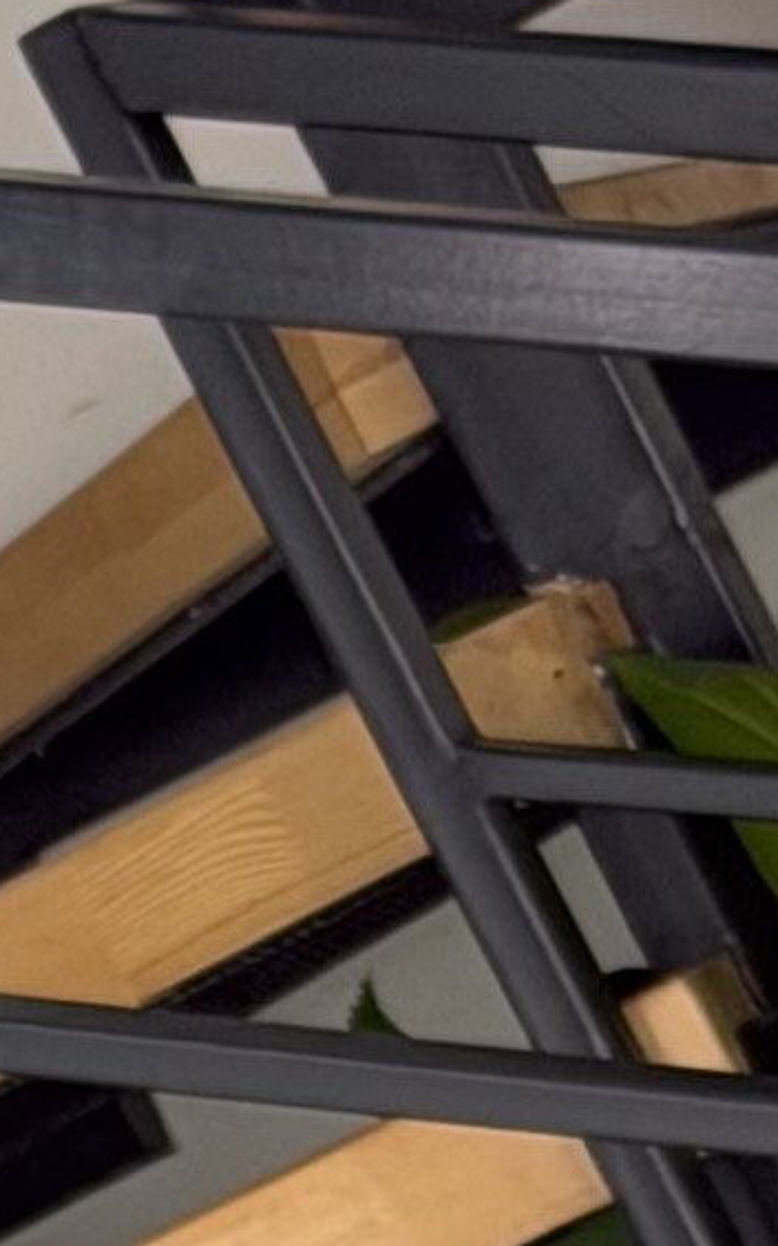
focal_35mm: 364
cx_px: -736
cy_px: 2234
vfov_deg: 5.7
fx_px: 12361
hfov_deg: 3.6
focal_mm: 6.76
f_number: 1.78
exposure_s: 1/278
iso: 64
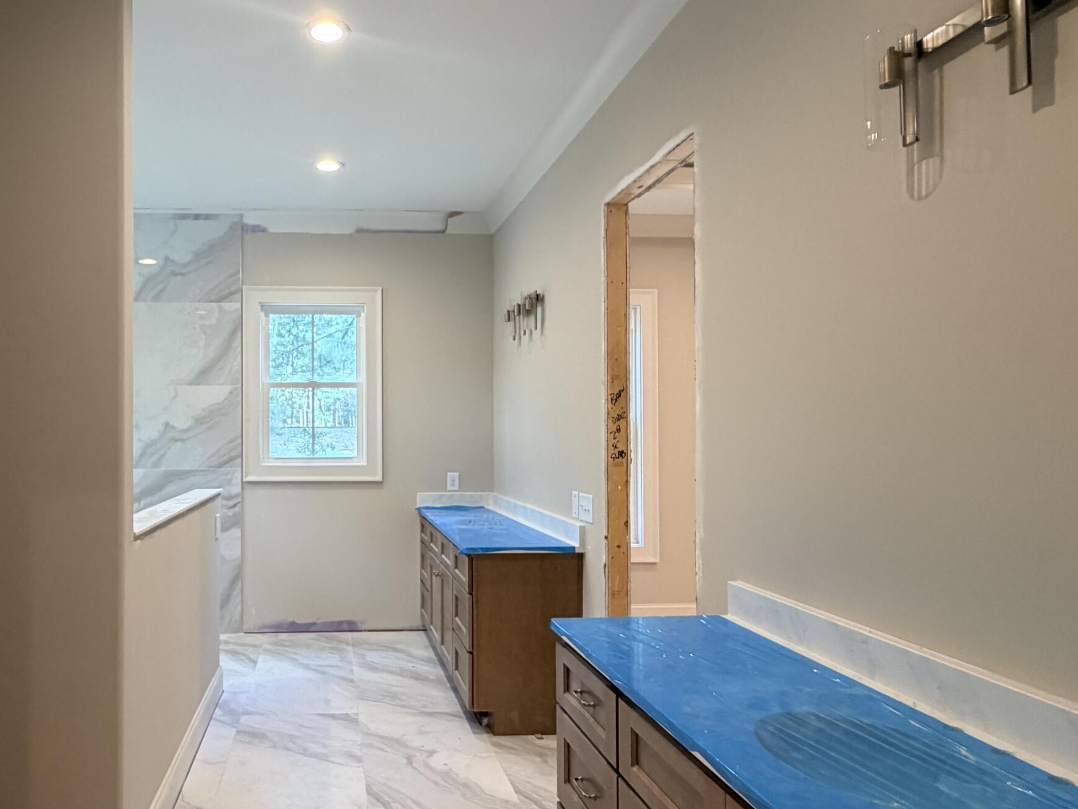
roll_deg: -0.1
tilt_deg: -0.5
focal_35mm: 24
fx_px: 748
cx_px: 369
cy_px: 425
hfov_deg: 69.8
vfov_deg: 56.8
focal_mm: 2.22
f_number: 2.2
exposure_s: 1/60
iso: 200
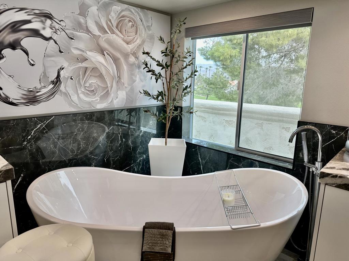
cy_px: 130
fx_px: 242
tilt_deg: -11.3
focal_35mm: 24
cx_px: 174
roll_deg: -0.9
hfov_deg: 71.6
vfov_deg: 56.8
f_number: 1.78
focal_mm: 6.86
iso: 64
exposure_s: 1/220
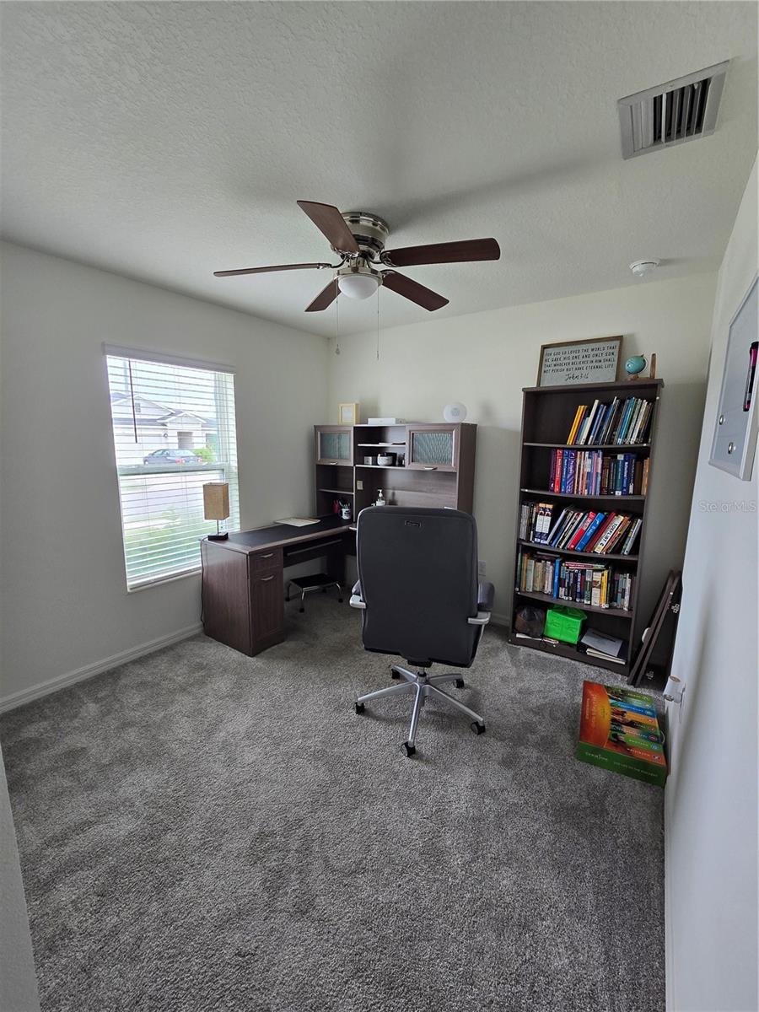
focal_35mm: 13
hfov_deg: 89.9
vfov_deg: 106.2
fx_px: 380
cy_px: 506
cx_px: 380
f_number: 2.2
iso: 100
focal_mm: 2.2
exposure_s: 1/60
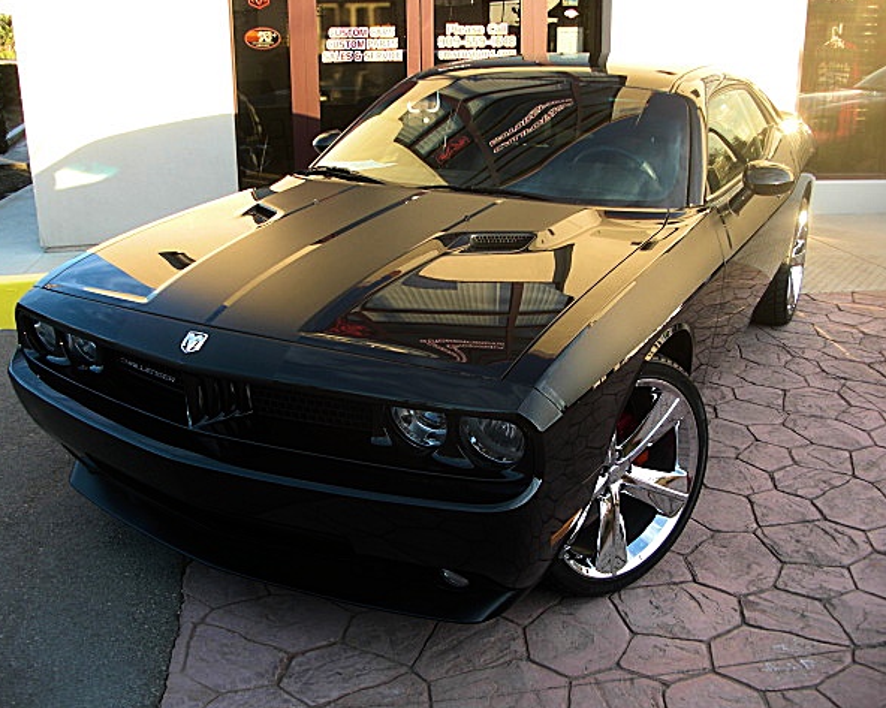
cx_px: 434
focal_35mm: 38
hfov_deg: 48.0
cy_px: 350
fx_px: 996
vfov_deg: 39.1
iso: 50
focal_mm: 6.3
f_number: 2.8
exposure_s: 1/100
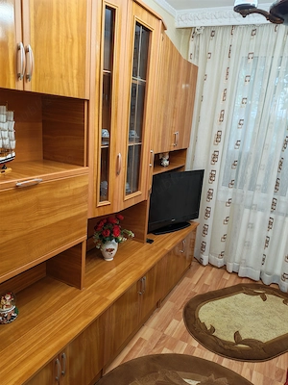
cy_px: 192
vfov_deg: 65.3
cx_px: 144
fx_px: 300
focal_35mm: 27
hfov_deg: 51.4
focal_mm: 6.12
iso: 1250
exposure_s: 1/50
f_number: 1.9
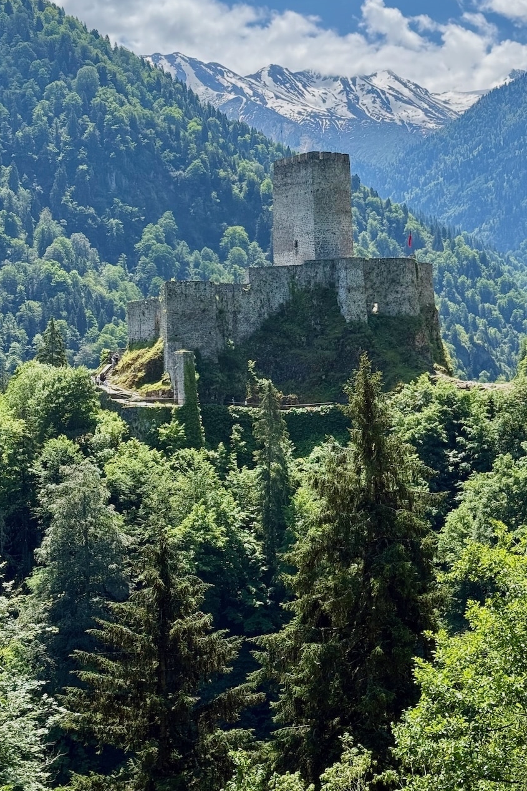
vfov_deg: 31.9
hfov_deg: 21.5
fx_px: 1384
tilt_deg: +1.2
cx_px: 310
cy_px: 372
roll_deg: +1.3
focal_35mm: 63
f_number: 1.78
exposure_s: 1/2342
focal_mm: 6.76
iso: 64
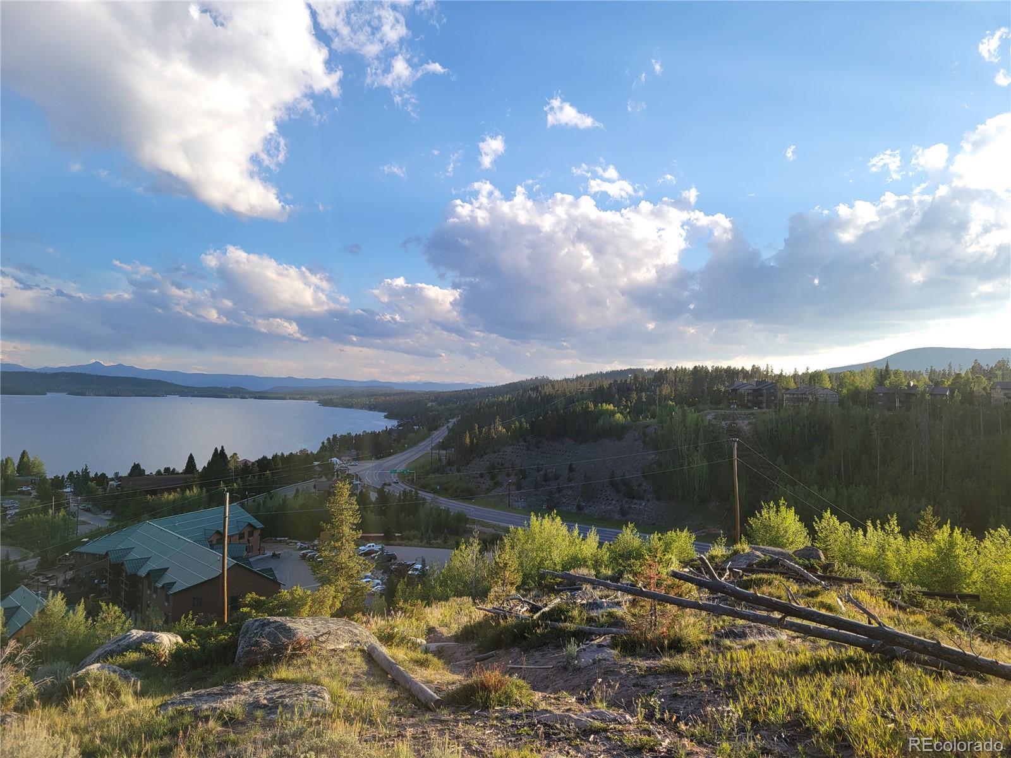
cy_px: 379
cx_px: 506
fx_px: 759
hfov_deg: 67.3
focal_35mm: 26
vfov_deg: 53.1
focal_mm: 5.4
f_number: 1.8
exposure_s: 1/1050
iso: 40
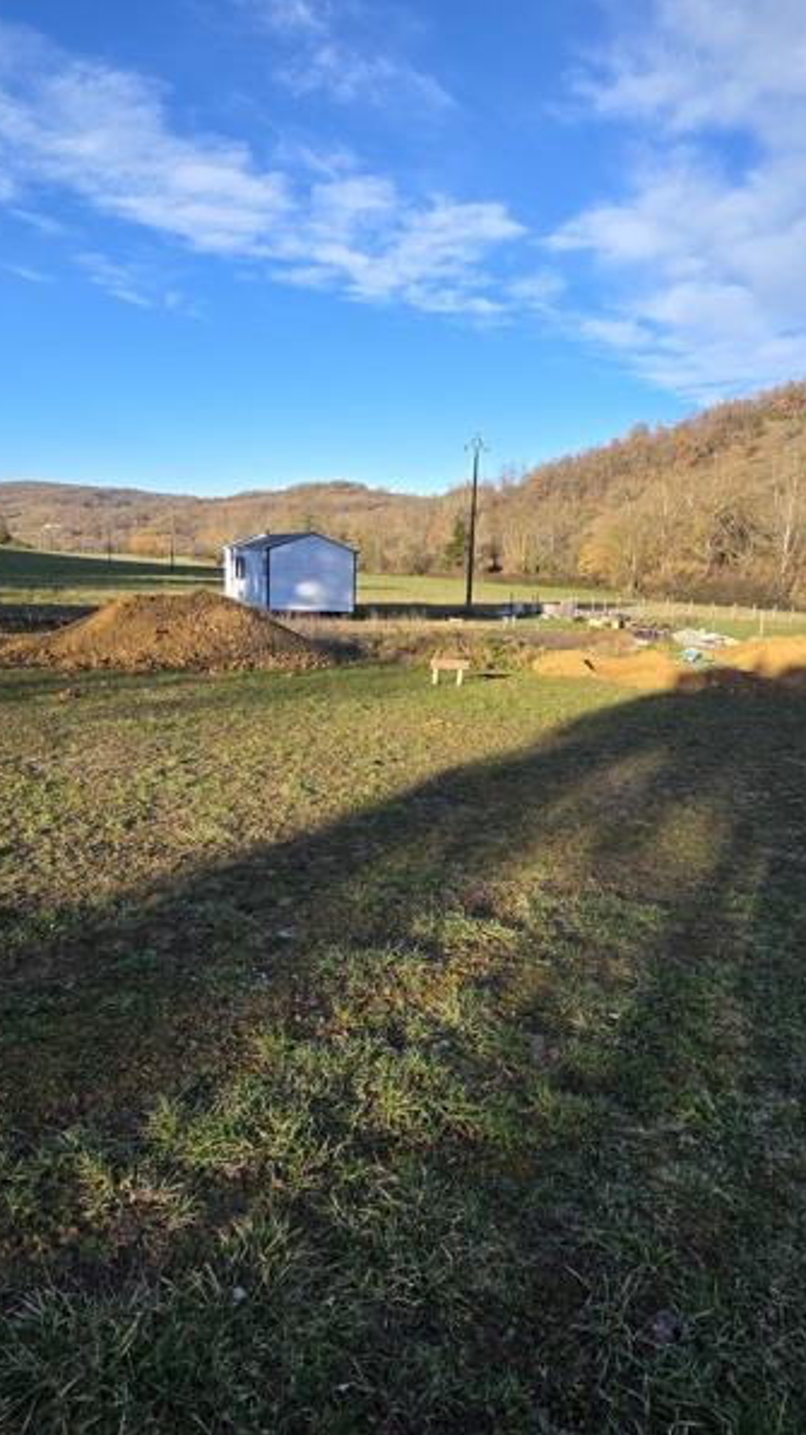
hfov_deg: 58.3
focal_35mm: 19
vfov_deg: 89.6
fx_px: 722
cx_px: 387
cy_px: 718
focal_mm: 2.2
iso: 50
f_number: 2.2
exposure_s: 1/997
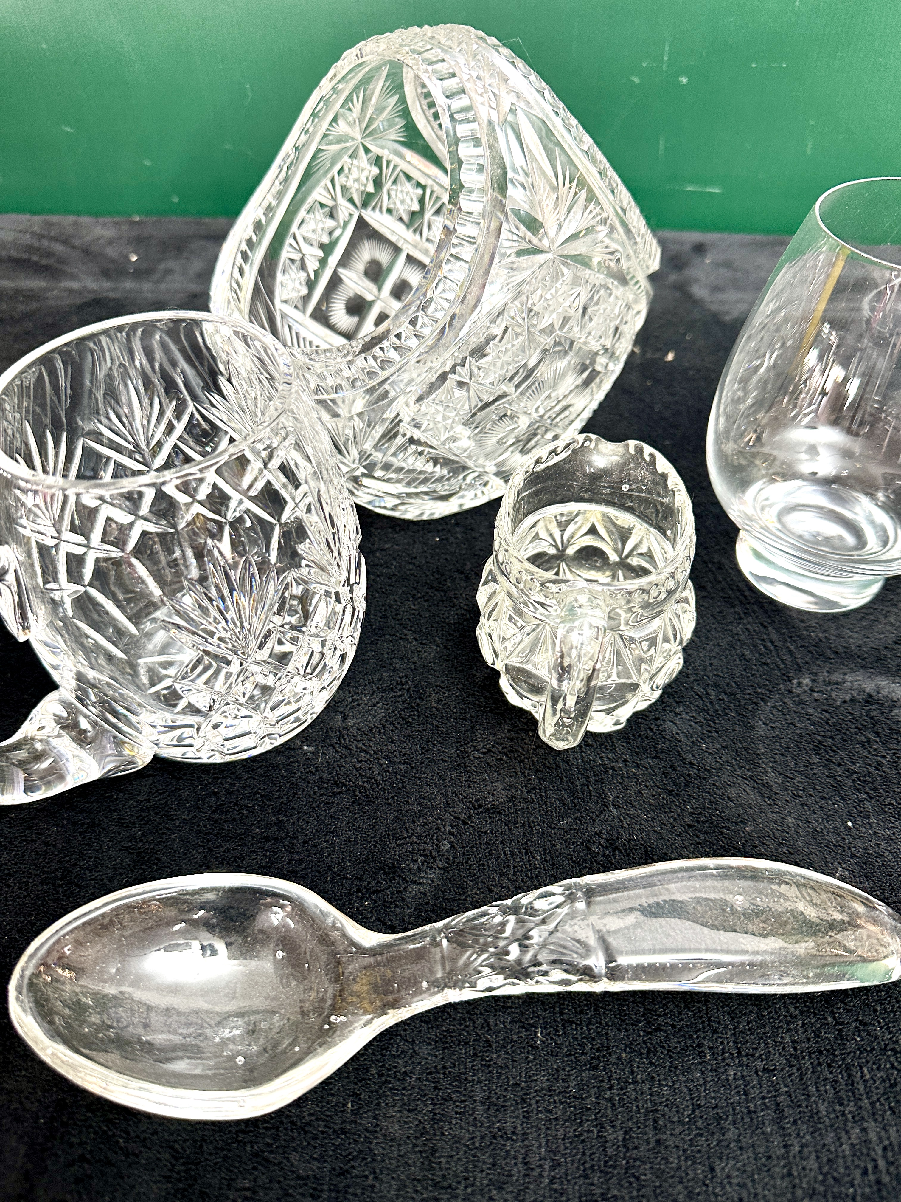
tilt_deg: -47.6
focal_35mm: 24
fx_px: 833
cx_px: 450
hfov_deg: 56.8
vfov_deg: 71.6
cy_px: 601
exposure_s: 1/50
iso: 200
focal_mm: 6.86
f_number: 1.78
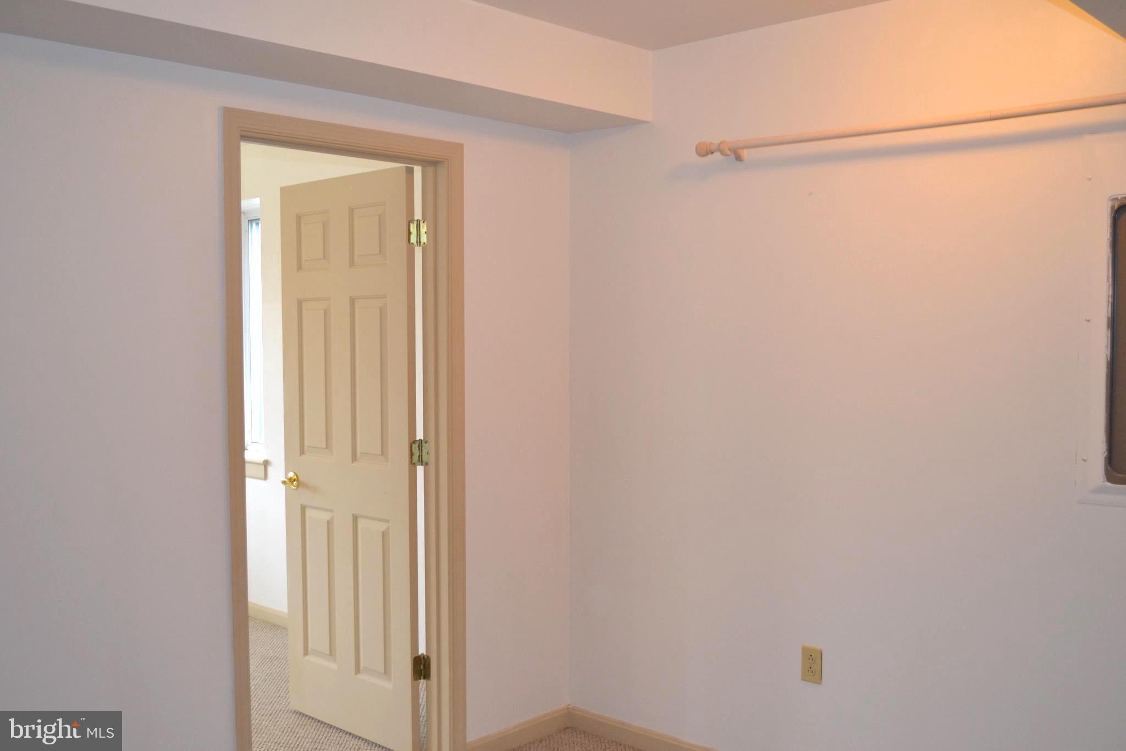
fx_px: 1126
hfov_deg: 53.1
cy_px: 376
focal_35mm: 36
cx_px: 563
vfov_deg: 36.9
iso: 720
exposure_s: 1/60
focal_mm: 24
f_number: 4
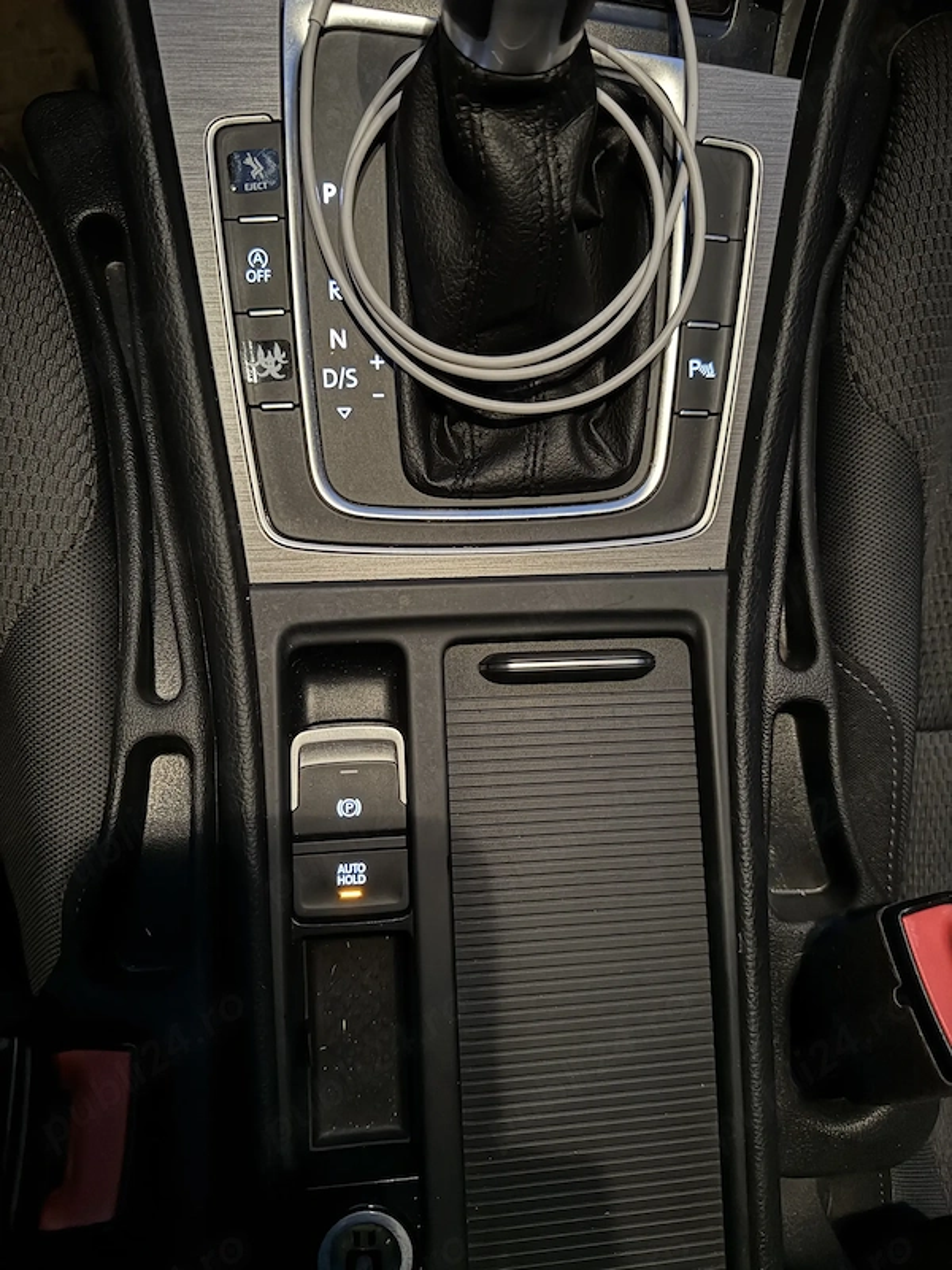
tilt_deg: -77.8
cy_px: 635
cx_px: 476
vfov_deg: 71.6
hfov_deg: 56.8
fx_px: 880
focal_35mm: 24
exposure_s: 1/24
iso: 1600
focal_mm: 6.76
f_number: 1.78
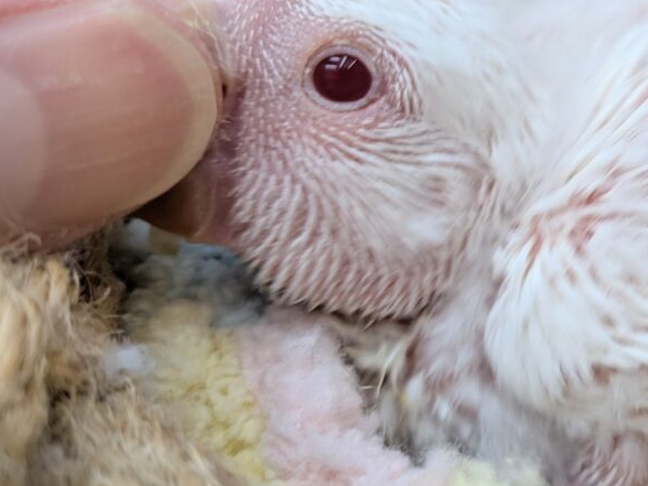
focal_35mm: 49
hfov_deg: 35.8
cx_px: 622
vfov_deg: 29.6
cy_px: 201
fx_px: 917
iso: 94
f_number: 1.7
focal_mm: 4.53
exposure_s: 1/100
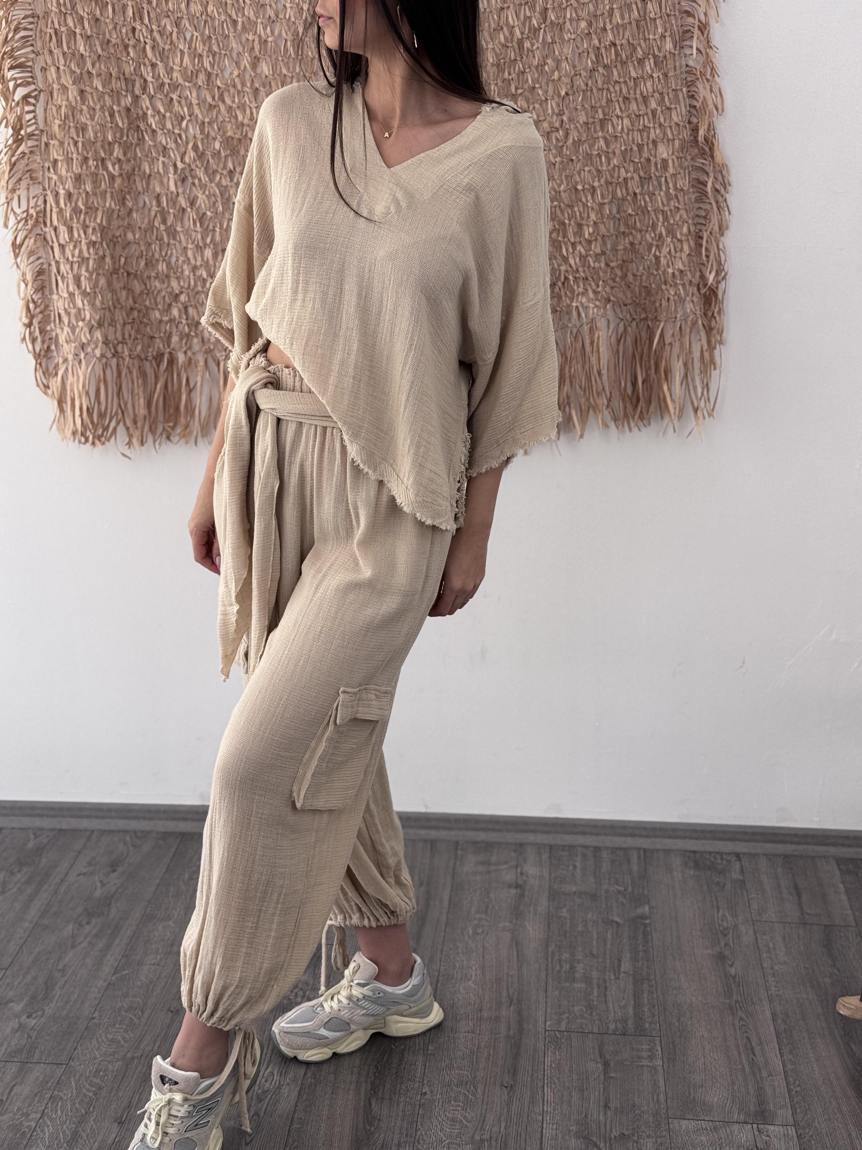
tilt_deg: -17.3
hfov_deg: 30.3
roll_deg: -0.6
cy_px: 575
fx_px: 1594
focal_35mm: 48
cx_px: 431
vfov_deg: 39.7
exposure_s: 1/160
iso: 50
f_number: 1.78
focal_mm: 6.76
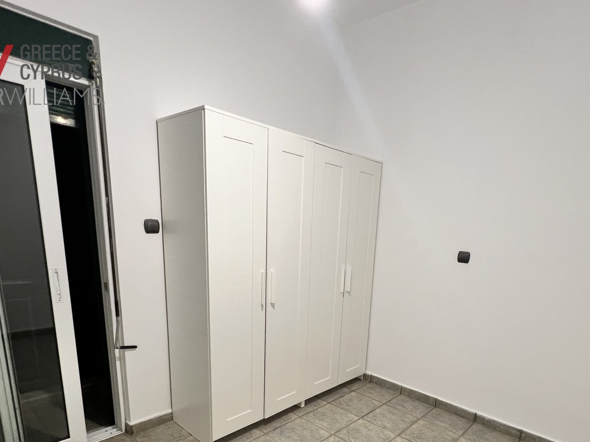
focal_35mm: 20
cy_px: 314
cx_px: 336
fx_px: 341
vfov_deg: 63.3
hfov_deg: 81.3
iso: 160
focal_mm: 1.57
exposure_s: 1/50
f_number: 1.8
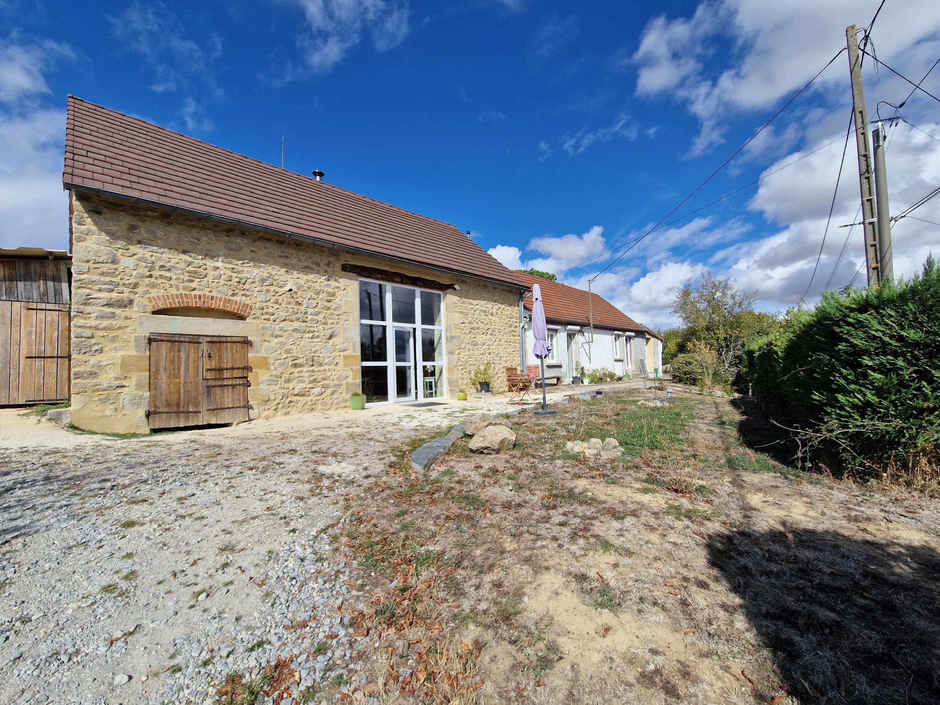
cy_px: 352
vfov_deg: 89.9
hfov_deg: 106.2
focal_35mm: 13
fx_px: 353
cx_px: 470
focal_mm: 2.2
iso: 50
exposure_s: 1/3896
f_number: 2.2
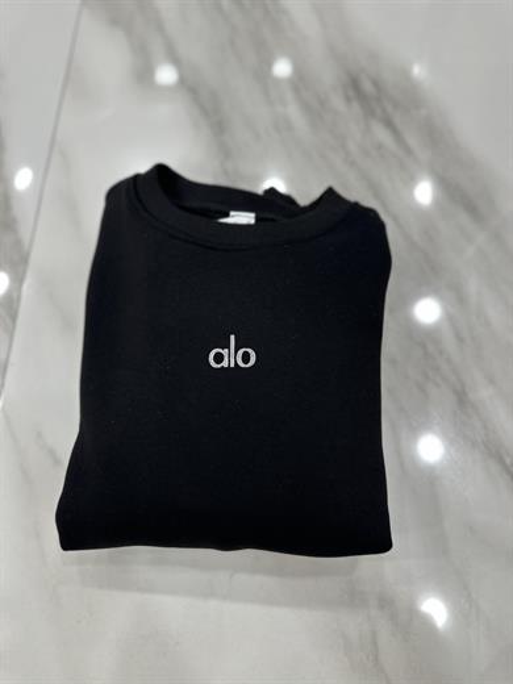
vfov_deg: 71.6
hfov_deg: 56.8
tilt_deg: -74.5
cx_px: 256
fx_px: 474
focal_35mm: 24
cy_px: 342
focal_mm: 6.86
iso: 200
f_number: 1.78
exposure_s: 1/100
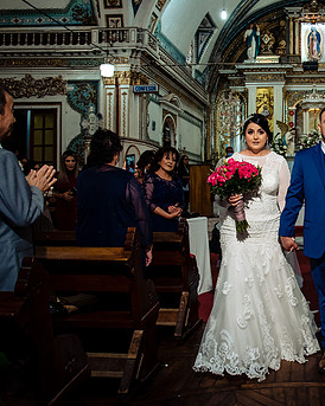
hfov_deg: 34.2
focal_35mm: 41
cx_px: 300
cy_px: 183
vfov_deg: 44.8
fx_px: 493
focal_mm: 24
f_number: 6.3
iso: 2000
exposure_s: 1/100
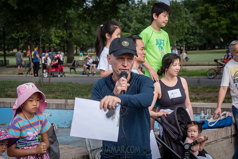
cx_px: 119
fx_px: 529
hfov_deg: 25.4
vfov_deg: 17.1
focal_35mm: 80
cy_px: 80
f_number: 10
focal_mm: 80
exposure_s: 1/200
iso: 200
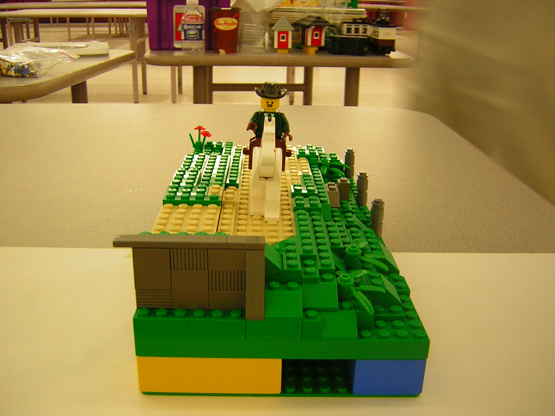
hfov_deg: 51.4
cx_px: 278
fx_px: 577
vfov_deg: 39.7
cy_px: 208
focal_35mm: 36
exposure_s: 1/5.7
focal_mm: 4.7
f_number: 2.6
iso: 51
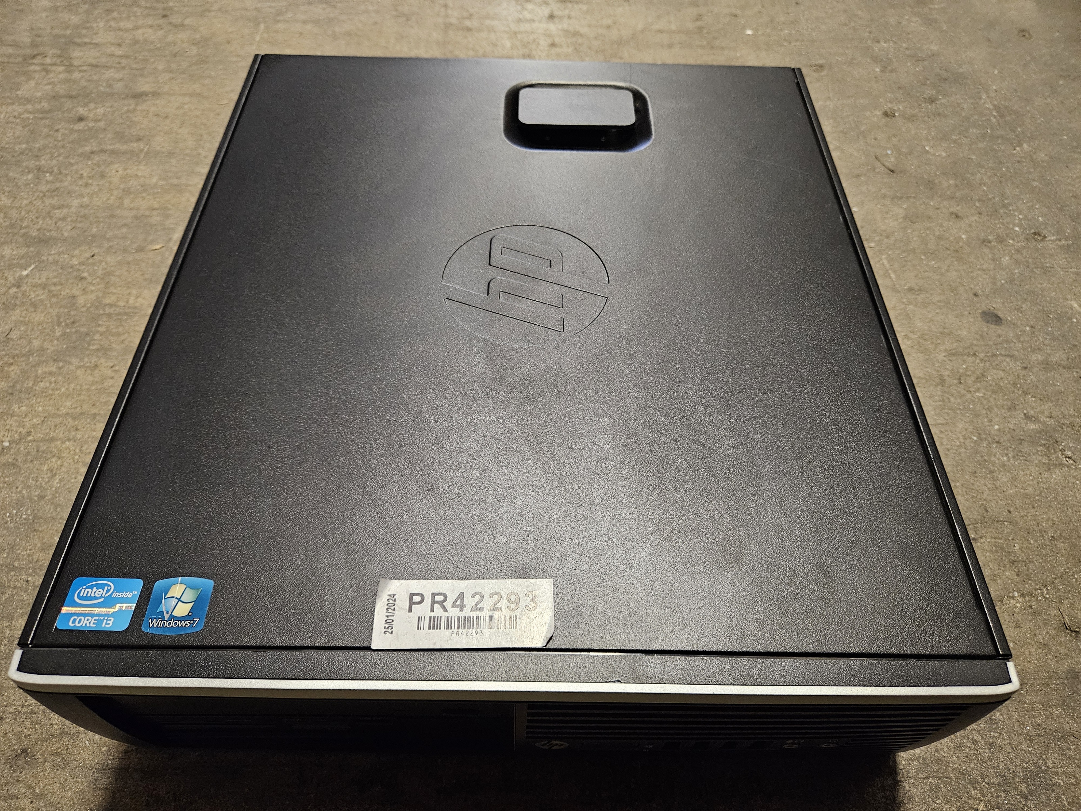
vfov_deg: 58.9
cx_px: 540
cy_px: 406
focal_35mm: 23
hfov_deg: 73.9
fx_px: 718
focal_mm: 5.4
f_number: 1.8
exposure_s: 1/50
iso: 640
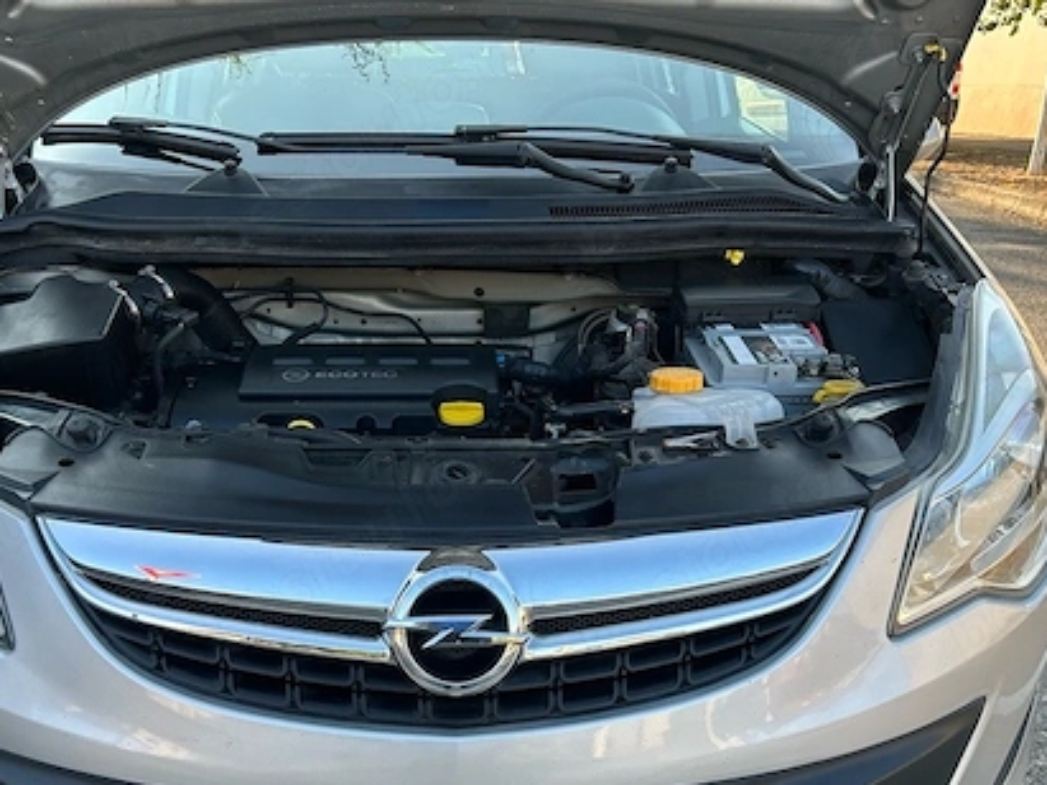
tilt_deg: -22.5
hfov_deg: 49.0
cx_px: 494
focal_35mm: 38
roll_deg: -0.9
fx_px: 1149
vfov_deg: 37.1
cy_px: 553
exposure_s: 1/441
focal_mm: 5.7
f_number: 1.5
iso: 50
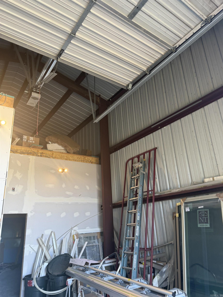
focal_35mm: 24
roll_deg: +4.0
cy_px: 148
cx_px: 112
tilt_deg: +20.6
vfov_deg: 71.6
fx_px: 206
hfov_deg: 56.8
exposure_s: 1/120
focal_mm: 6.76
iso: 125
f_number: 1.78
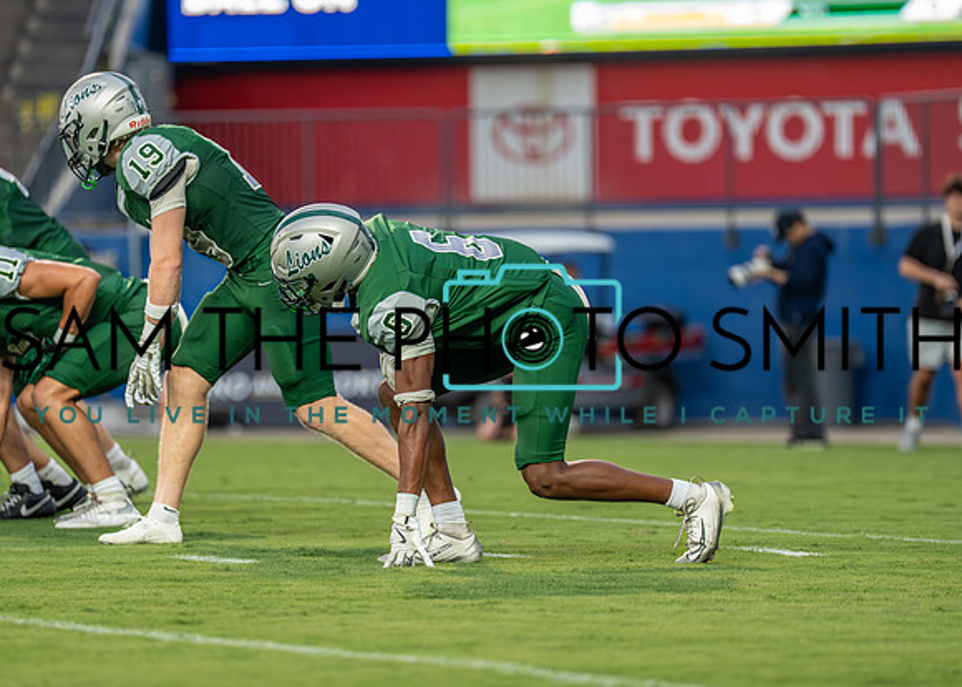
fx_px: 7399
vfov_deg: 5.3
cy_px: 337
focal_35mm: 271
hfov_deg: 7.4
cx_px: 440
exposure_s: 1/1250
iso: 1600
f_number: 2.8
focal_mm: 200
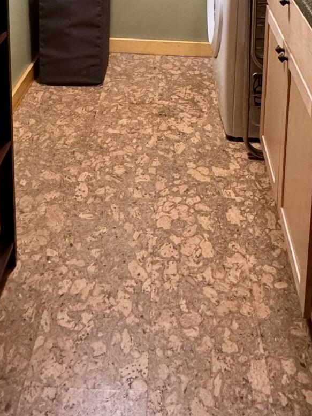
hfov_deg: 39.6
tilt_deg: -8.6
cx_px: 157
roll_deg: +0.1
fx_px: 433
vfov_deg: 37.1
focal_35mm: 36
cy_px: -99
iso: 400
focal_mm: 2.22
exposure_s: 1/60
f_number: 2.2
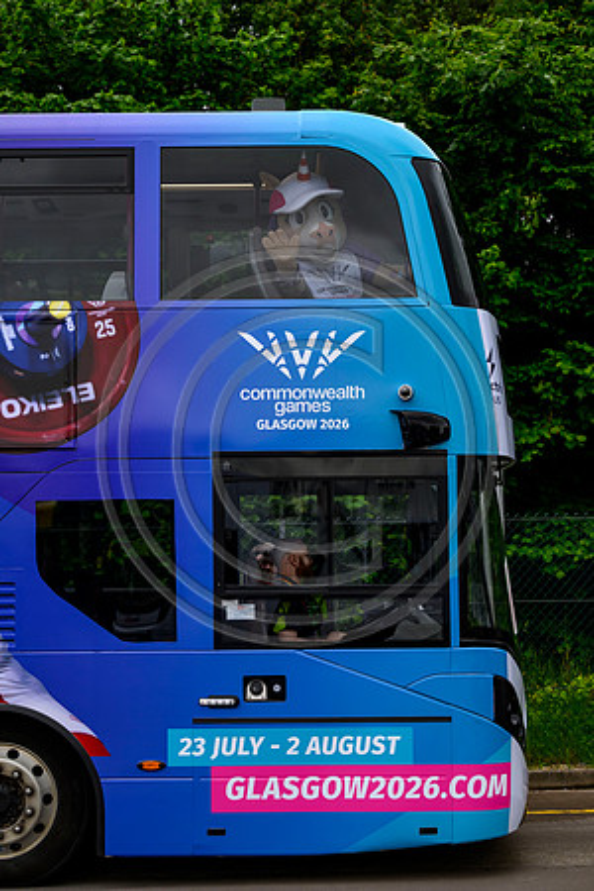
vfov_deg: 28.8
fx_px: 1732
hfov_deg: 19.5
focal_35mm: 70
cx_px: 297
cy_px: 446
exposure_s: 1/800
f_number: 3.5
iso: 800
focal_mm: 70
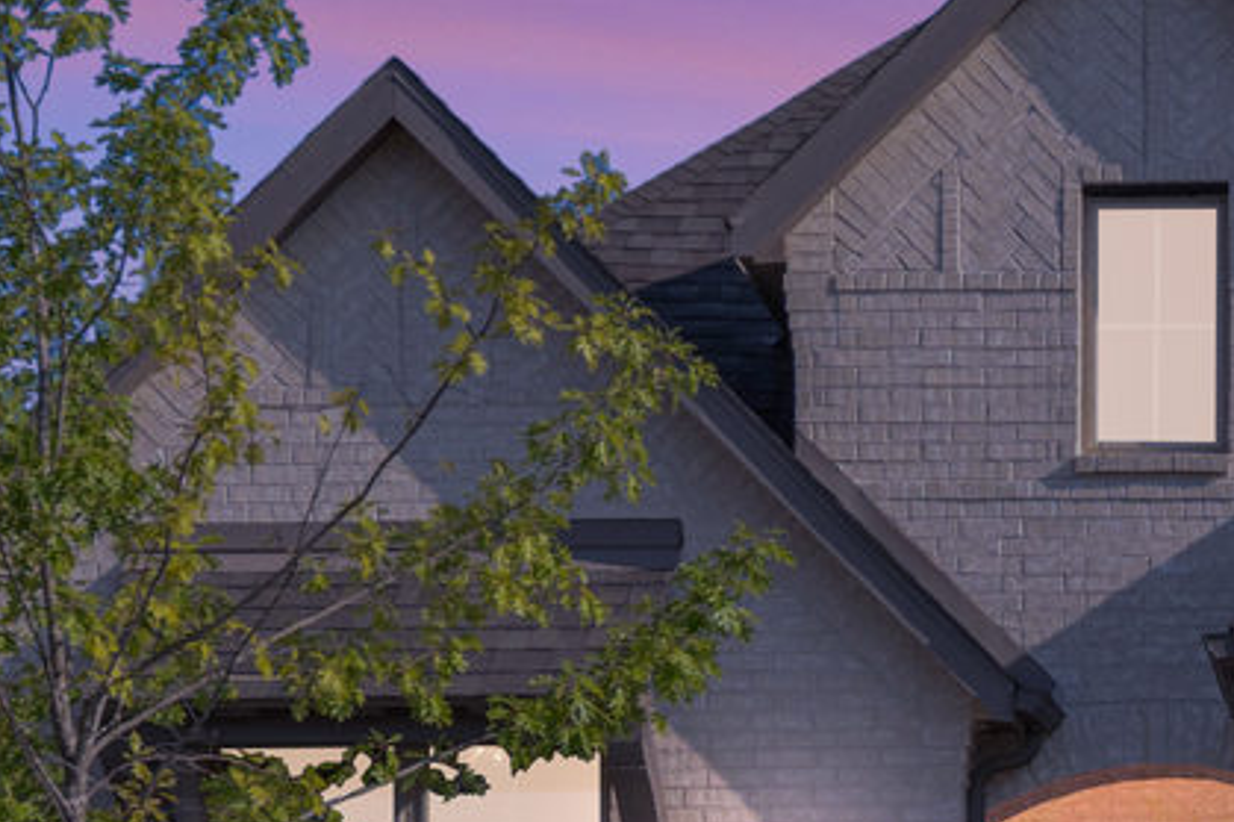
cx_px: 1505
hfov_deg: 16.8
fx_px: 3974
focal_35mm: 116
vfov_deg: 11.6
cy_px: 922
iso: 640
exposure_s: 1/2500
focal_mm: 30
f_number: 7.1
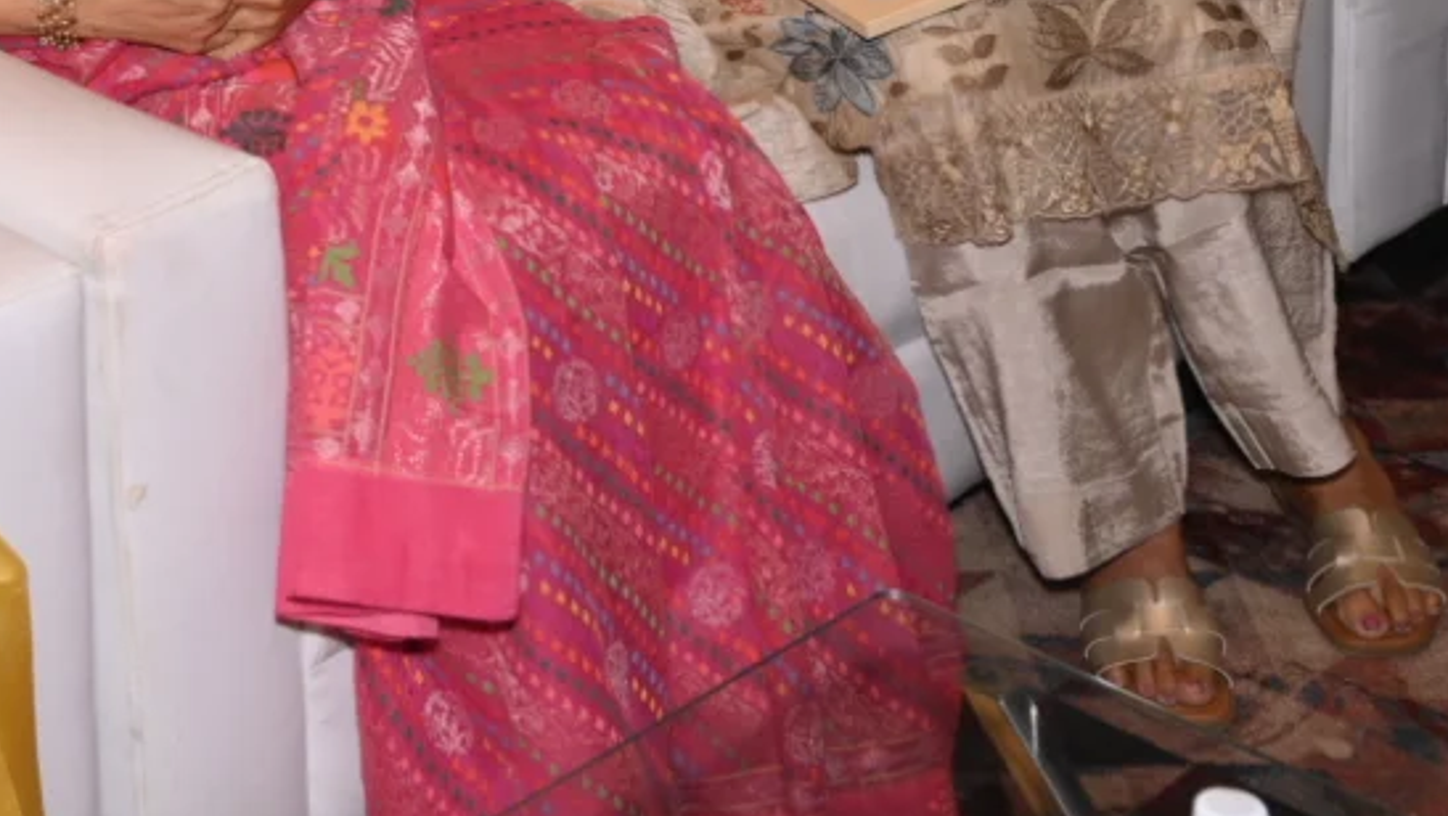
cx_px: 0
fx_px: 3707
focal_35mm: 97
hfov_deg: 21.3
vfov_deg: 11.8
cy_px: -521
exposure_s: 1/160
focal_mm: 31.5
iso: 400
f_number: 5
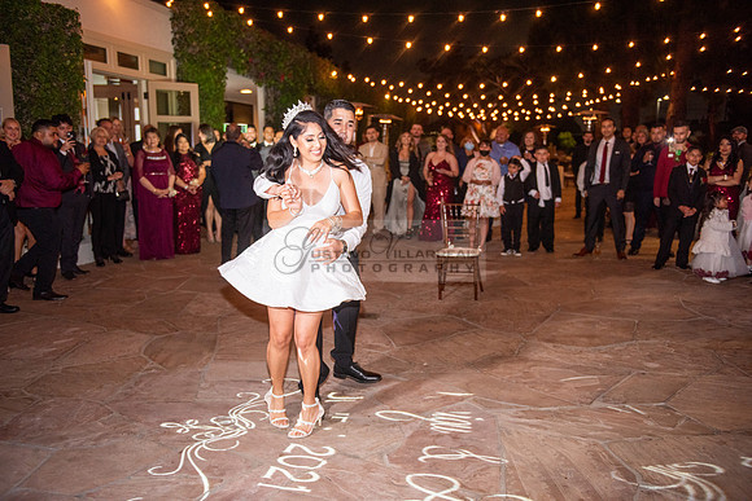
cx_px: 376
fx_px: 669
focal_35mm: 32
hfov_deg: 58.7
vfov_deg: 41.1
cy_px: 250
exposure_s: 1/125
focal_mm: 32
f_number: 2.8
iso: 1250
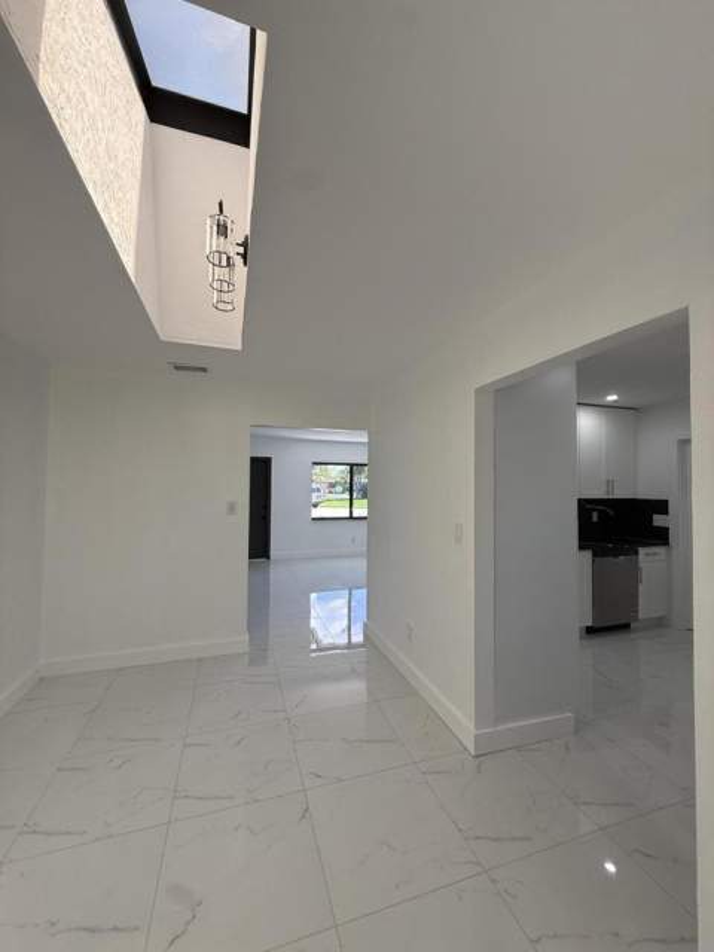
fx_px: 385
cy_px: 476
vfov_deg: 102.1
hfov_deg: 85.7
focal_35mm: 14
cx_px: 357
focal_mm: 2.22
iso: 64
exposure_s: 1/184
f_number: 2.2
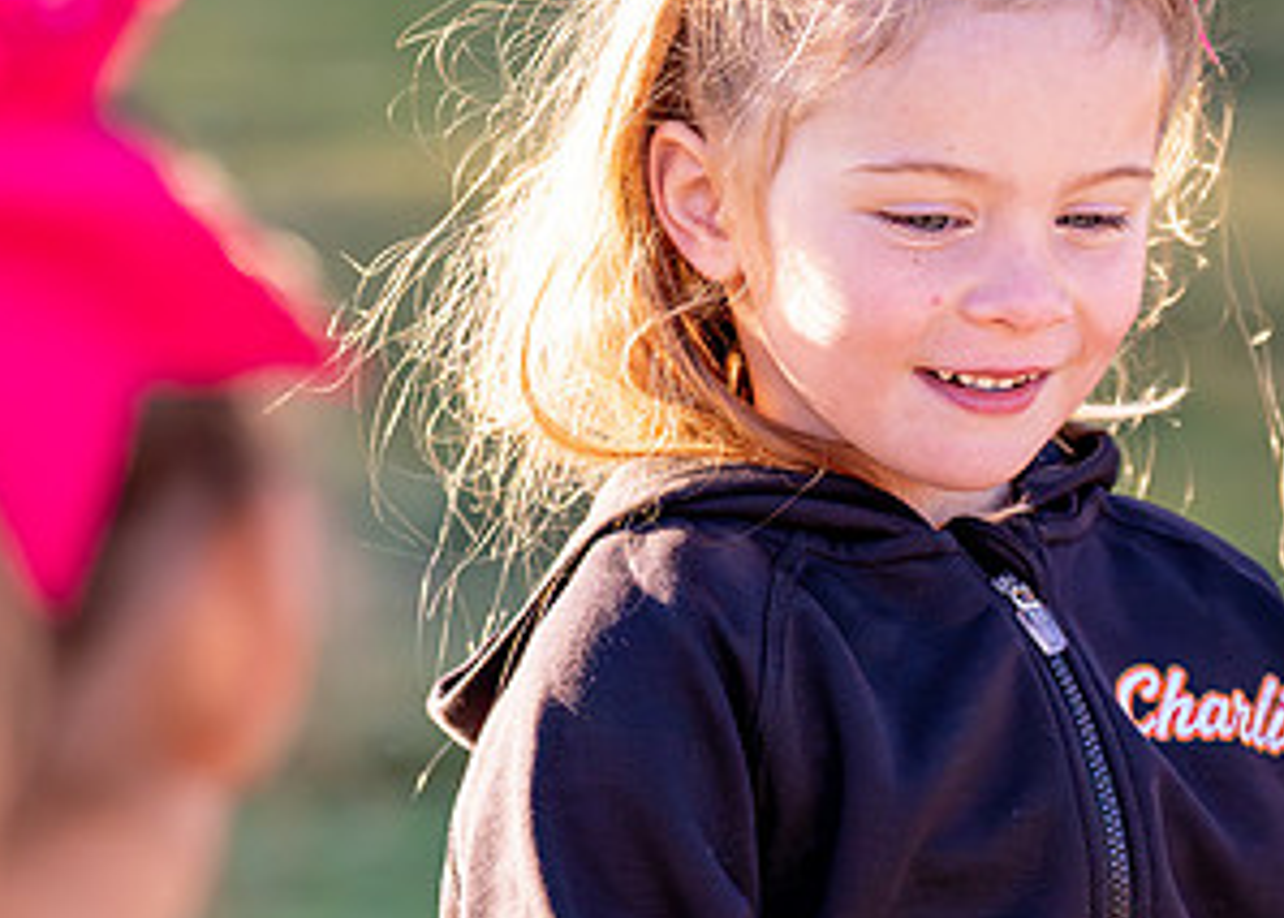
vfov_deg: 4.7
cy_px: 422
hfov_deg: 6.5
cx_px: 1064
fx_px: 11234
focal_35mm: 308
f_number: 2.8
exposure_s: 1/2500
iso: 500
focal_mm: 95
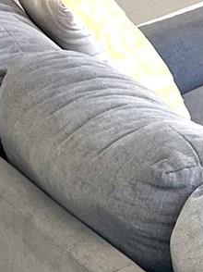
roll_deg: +8.4
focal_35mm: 204
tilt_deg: -7.2
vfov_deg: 8.8
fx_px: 1597
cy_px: -370
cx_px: 480
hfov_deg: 6.9
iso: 50
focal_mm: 5.1
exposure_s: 1/122
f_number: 1.6
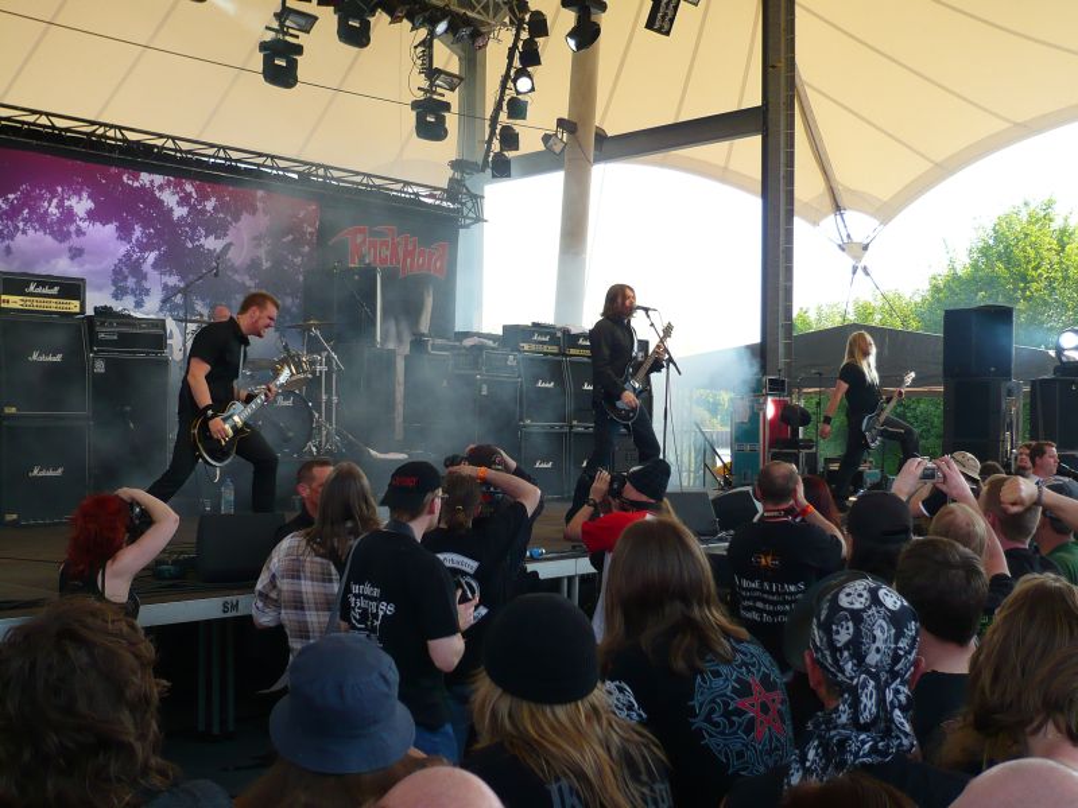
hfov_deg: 42.1
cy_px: 404
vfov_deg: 32.2
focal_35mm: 45
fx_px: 1401
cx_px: 539
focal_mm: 7.4
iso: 100
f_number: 3.5
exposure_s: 1/200
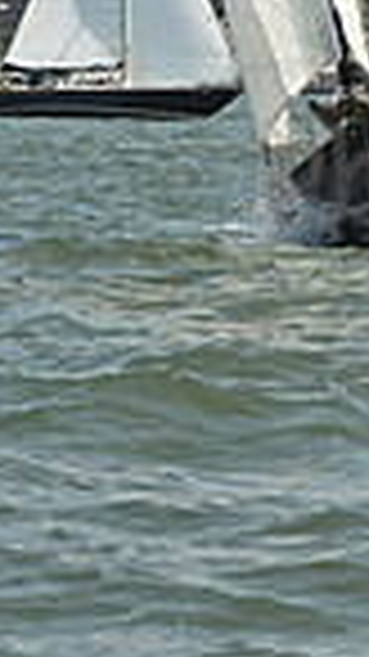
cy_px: -508
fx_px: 7593
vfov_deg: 4.9
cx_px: 29
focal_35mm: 436
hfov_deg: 2.8
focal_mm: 105
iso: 320
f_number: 7.1
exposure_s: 1/1250
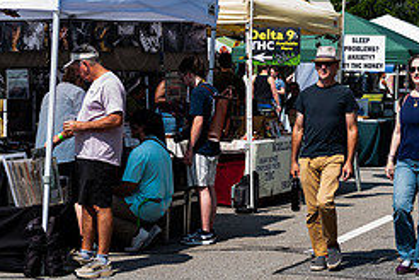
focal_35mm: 113
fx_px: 1315
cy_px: -11
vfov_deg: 12.0
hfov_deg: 17.6
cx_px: 436
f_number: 4
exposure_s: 1/800
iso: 200
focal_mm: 48
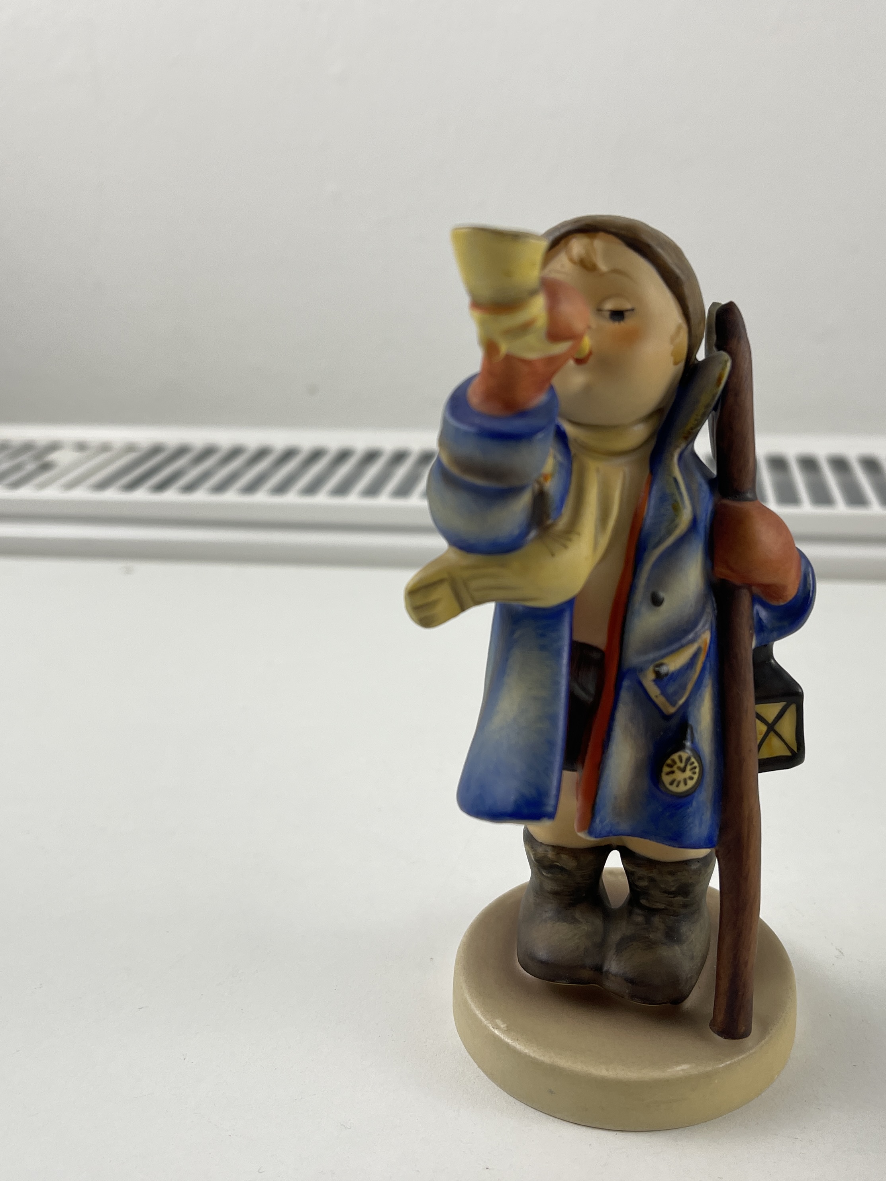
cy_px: 582
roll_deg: -0.6
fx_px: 1160
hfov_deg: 41.8
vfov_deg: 54.0
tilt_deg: -21.8
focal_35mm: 34
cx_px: 471
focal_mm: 5.1
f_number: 1.6
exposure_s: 1/226
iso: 32
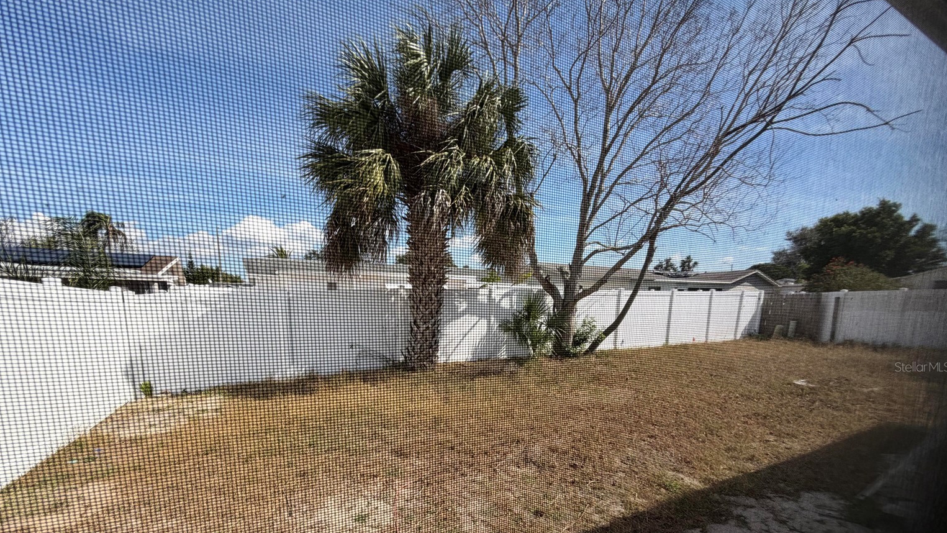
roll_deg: -0.6
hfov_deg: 99.3
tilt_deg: -8.9
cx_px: 456
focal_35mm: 16
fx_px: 402
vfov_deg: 64.9
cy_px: 367
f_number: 2.2
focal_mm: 2.22
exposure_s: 1/770
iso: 32
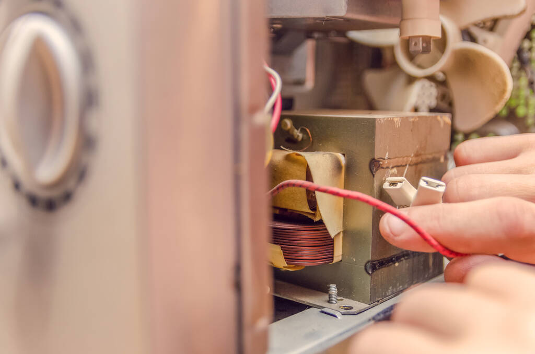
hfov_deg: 45.0
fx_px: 645
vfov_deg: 30.7
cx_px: 268
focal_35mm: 44
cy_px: 177
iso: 500
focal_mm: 29
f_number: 2.8
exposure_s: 1/200
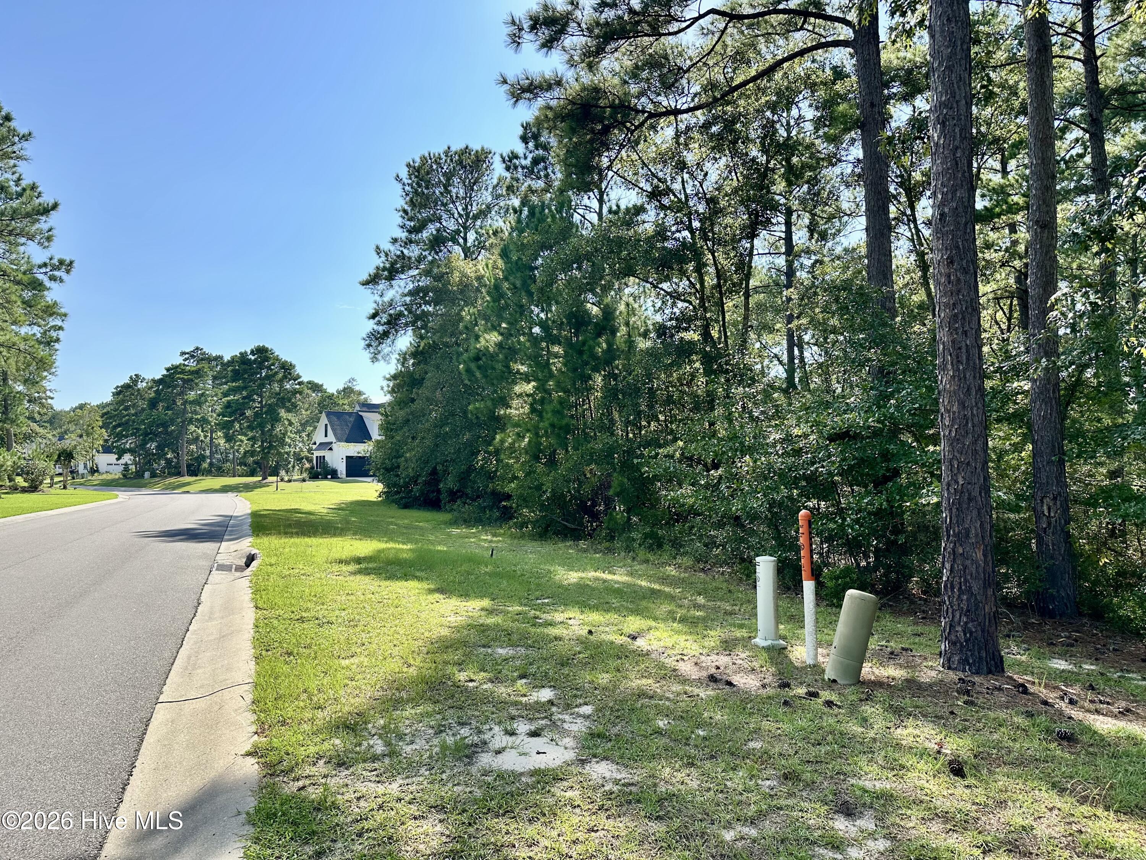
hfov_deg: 71.6
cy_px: 430
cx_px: 573
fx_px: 795
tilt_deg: +2.8
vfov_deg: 56.8
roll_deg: +0.3
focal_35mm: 24
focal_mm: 6.86
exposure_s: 1/2525
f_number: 1.78
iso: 80
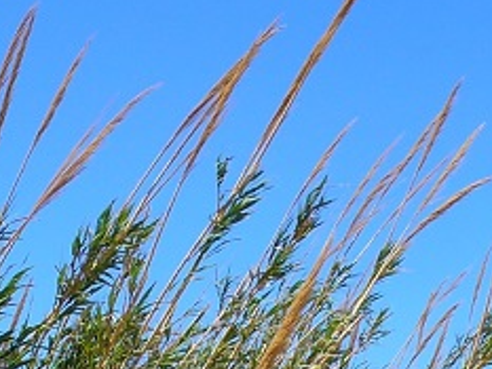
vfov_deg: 12.3
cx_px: 116
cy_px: 380
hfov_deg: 16.4
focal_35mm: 119
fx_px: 1692
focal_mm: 6.1
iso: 64
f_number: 5.6
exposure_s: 1/320
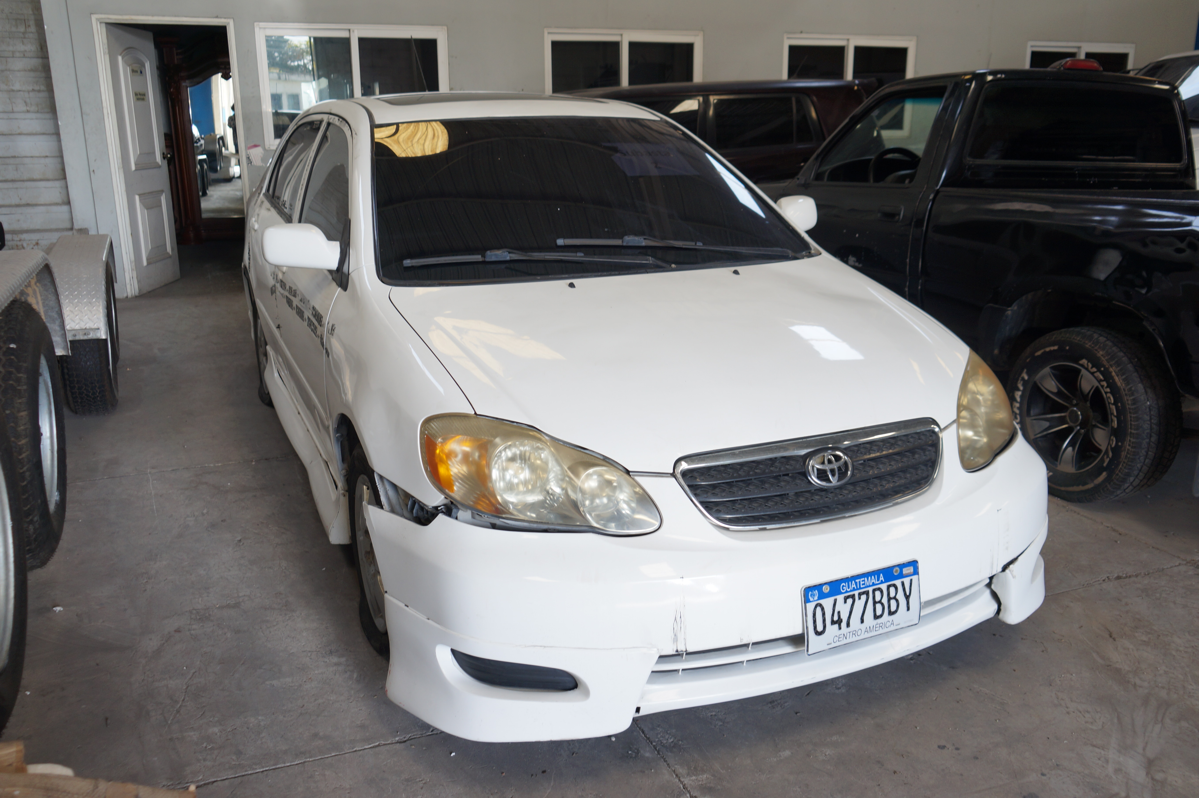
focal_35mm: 30
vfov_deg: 43.6
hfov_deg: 62.0
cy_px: 399
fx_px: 999
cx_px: 600
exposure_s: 1/30
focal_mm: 20
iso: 100
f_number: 4
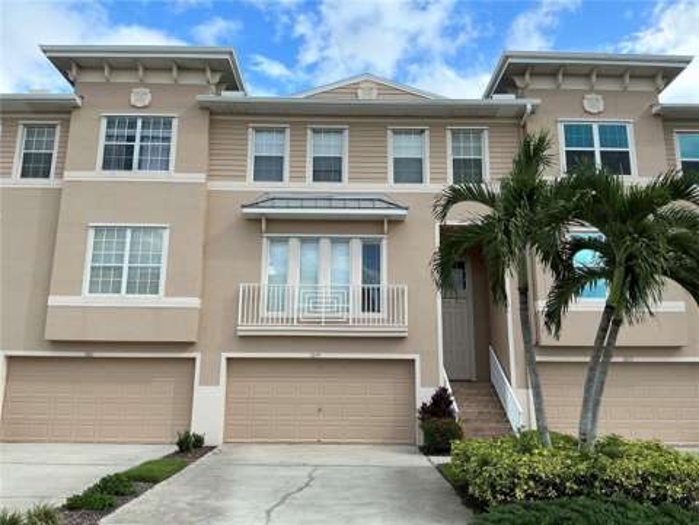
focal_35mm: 28
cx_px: 350
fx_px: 565
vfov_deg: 49.7
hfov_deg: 63.4
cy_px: 262
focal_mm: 3
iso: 25
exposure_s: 1/792
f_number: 1.8
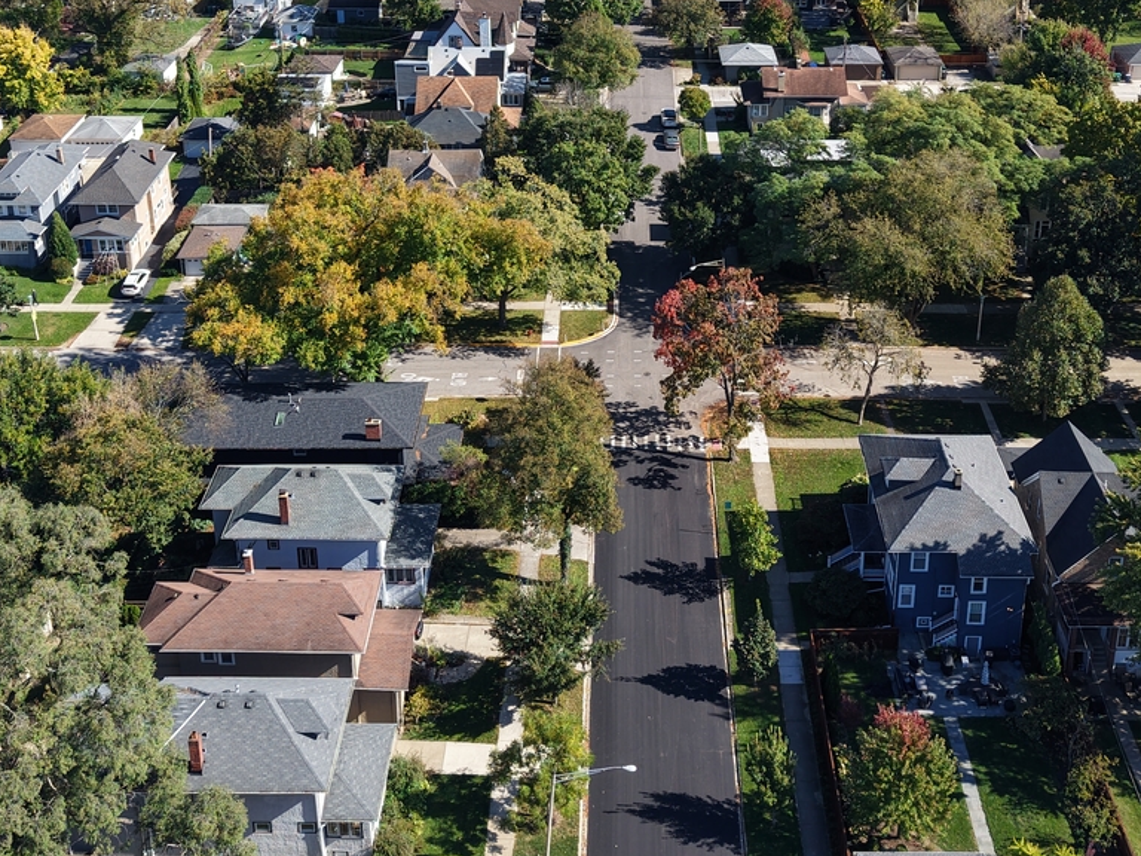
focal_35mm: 45
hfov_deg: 42.1
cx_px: 597
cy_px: 61
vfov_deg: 30.5
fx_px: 1483
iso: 200
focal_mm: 8.67
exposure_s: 1/3200
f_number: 1.8
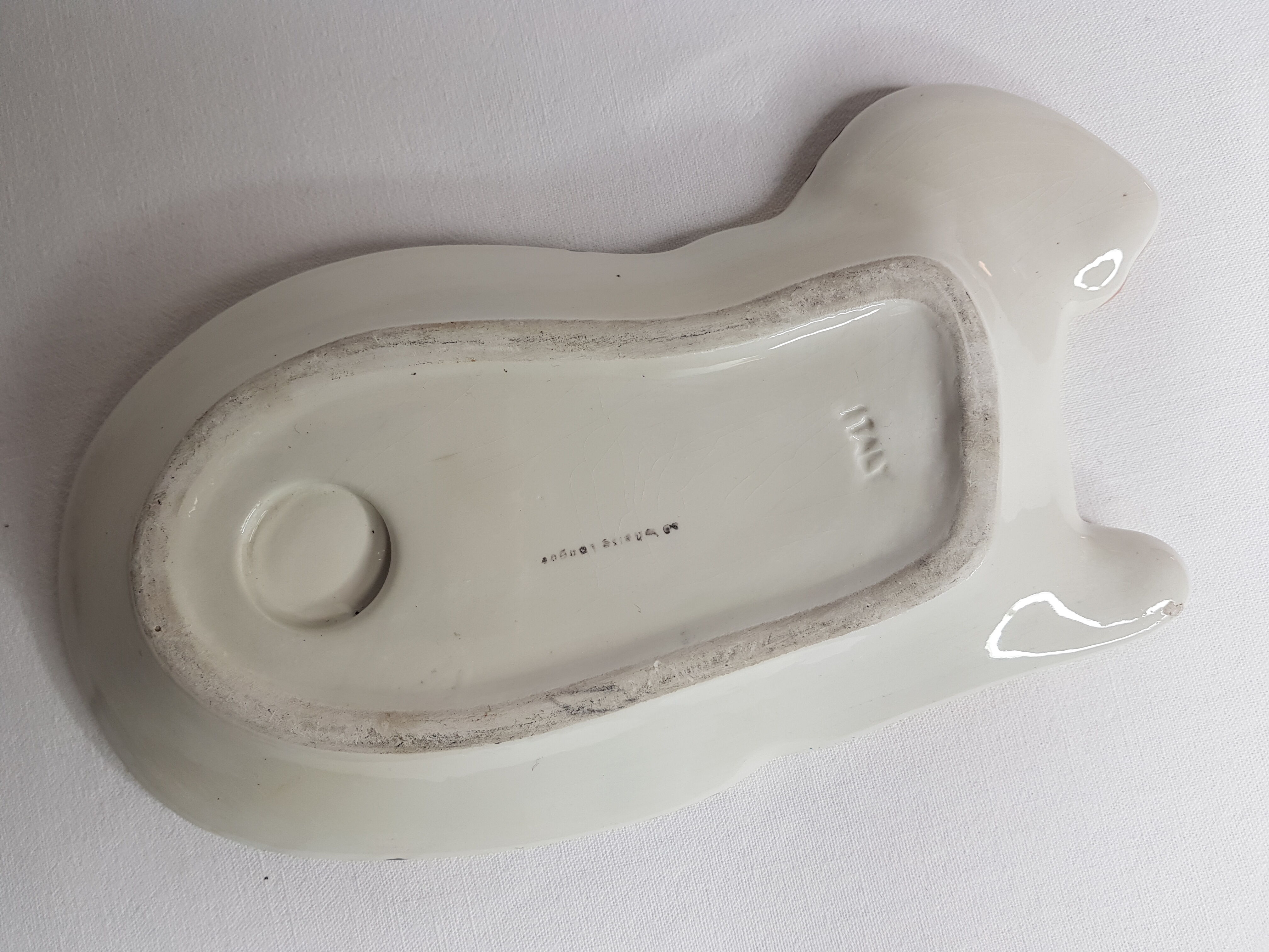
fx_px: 953
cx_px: 634
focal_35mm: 26
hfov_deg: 67.3
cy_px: 476
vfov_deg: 53.1
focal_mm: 4.2
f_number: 1.7
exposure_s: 1/100
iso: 64
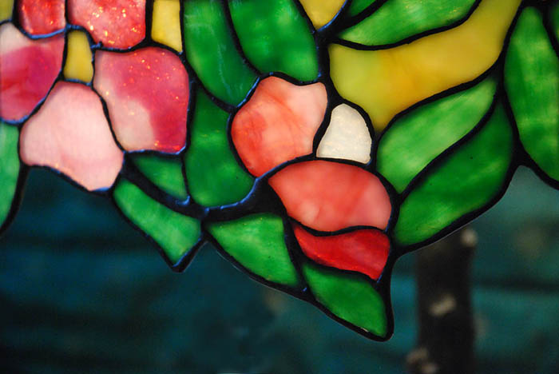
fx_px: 1632
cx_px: 280
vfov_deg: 13.1
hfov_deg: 19.4
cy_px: 187
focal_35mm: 105
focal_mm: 70
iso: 1600
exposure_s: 1/100
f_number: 4.5
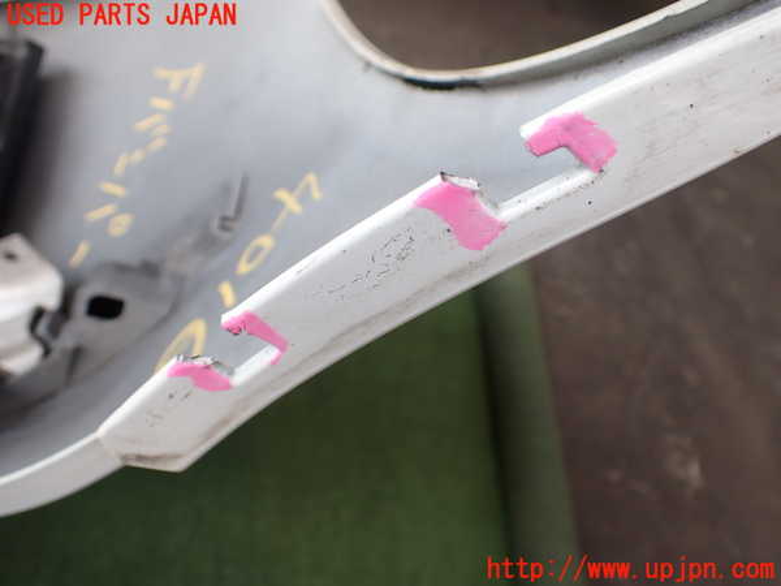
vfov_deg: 46.8
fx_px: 677
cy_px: 293
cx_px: 390
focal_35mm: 30
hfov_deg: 60.0
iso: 100
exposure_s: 1/125
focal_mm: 5.4
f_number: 2.3
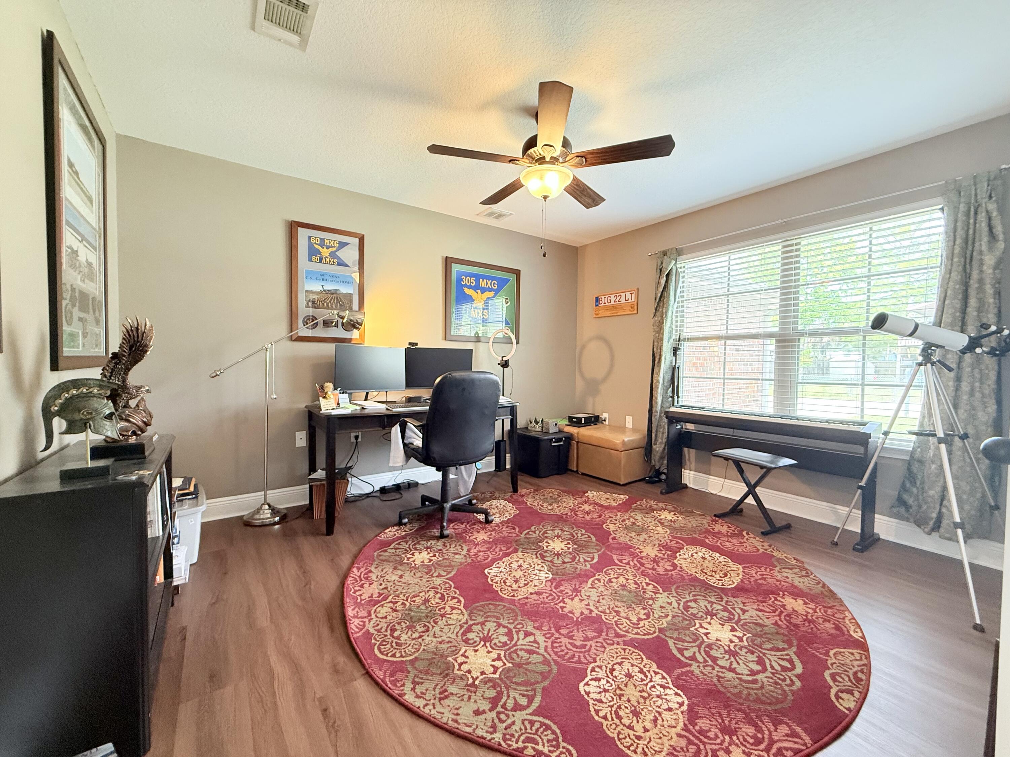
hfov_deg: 102.1
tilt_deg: -2.3
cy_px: 378
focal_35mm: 14
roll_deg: +0.0
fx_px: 408
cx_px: 505
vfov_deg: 85.7
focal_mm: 2.22
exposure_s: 1/60
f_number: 2.2
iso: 320
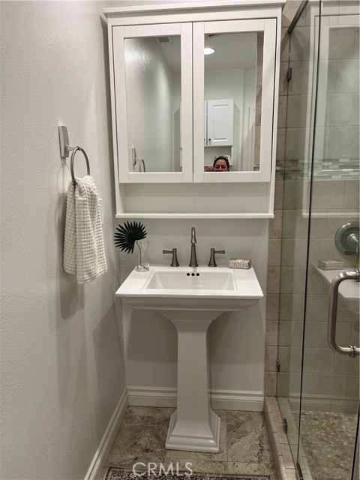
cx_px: 180
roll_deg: +0.7
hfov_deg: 53.1
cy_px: 240
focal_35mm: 26
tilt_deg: -8.6
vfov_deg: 67.3
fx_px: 361
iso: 80
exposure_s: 1/120
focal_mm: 5.1
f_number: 1.6
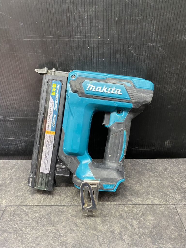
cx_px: 93
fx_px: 186
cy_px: 124
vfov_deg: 67.3
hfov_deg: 53.1
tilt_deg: -29.7
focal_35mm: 26
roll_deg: +2.2
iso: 320
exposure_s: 1/60
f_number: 1.8
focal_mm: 4.25
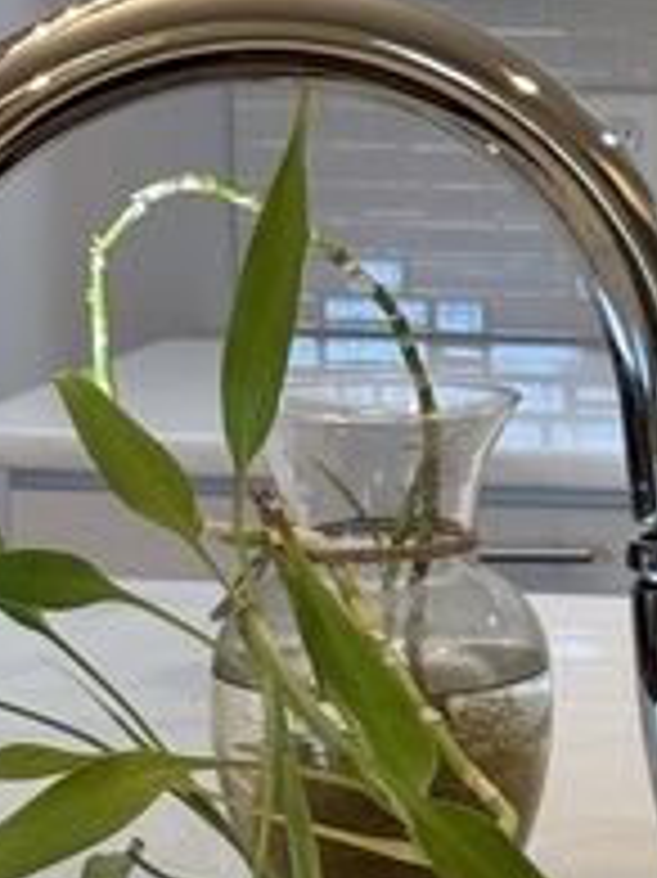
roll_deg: +0.0
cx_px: 837
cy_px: 552
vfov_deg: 12.0
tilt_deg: -10.4
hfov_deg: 8.9
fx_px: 4155
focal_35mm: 164
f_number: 1.78
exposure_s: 1/60
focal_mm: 6.76
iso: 80
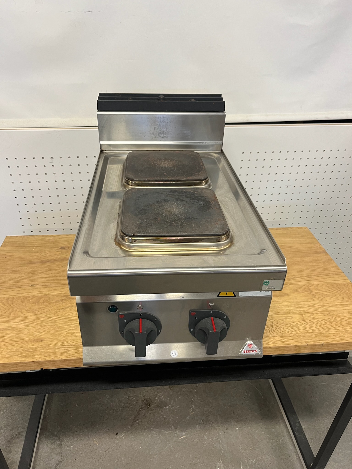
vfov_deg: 67.3
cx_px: 176
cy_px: 234
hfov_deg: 53.1
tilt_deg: -33.8
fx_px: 353
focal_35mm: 26
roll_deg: -1.4
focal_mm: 5.1
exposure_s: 1/50
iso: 100
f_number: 1.6
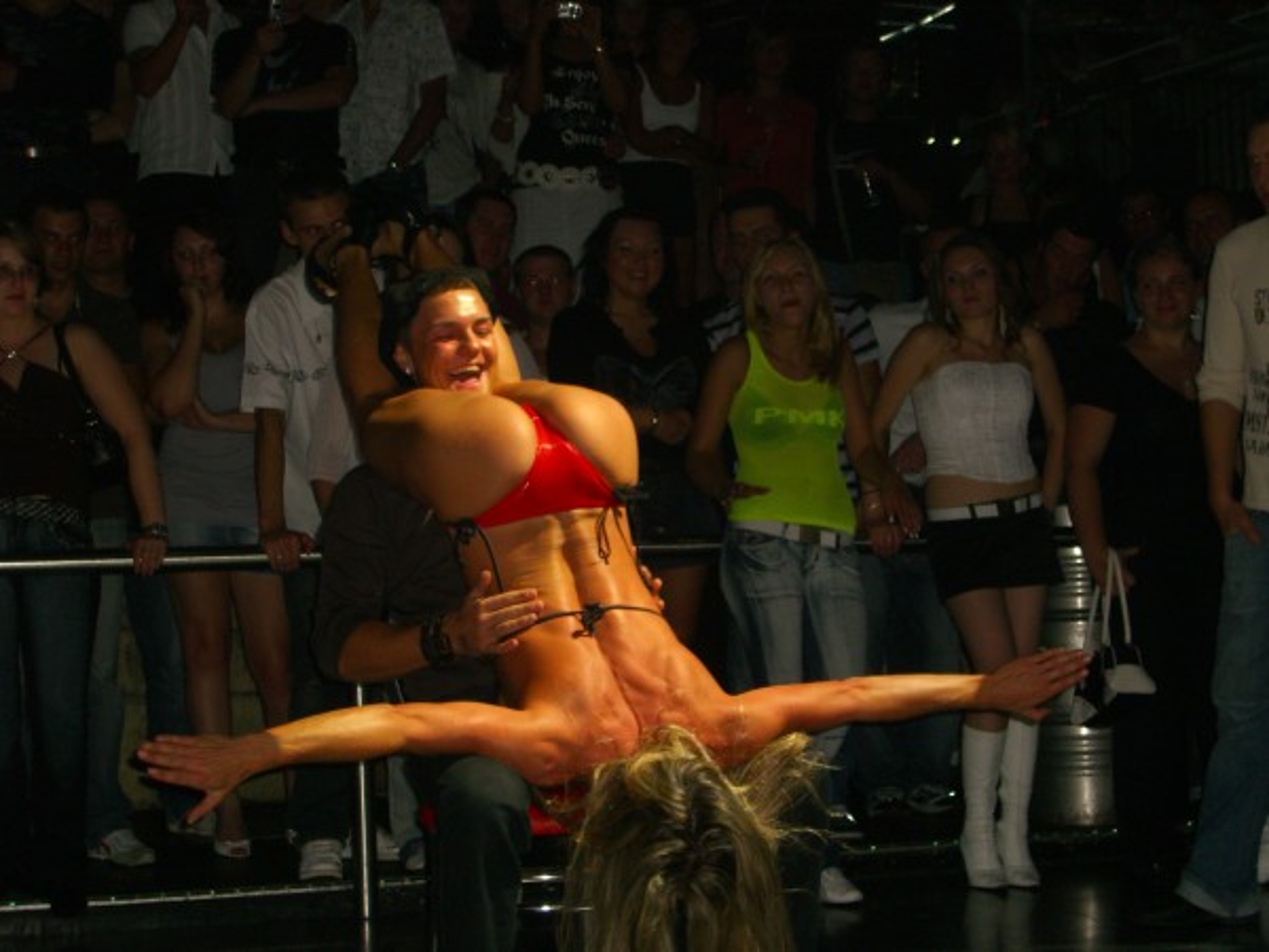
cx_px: 634
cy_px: 476
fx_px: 2493
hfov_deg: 28.6
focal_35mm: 68
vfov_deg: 21.6
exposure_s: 1/60
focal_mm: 14.2
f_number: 4
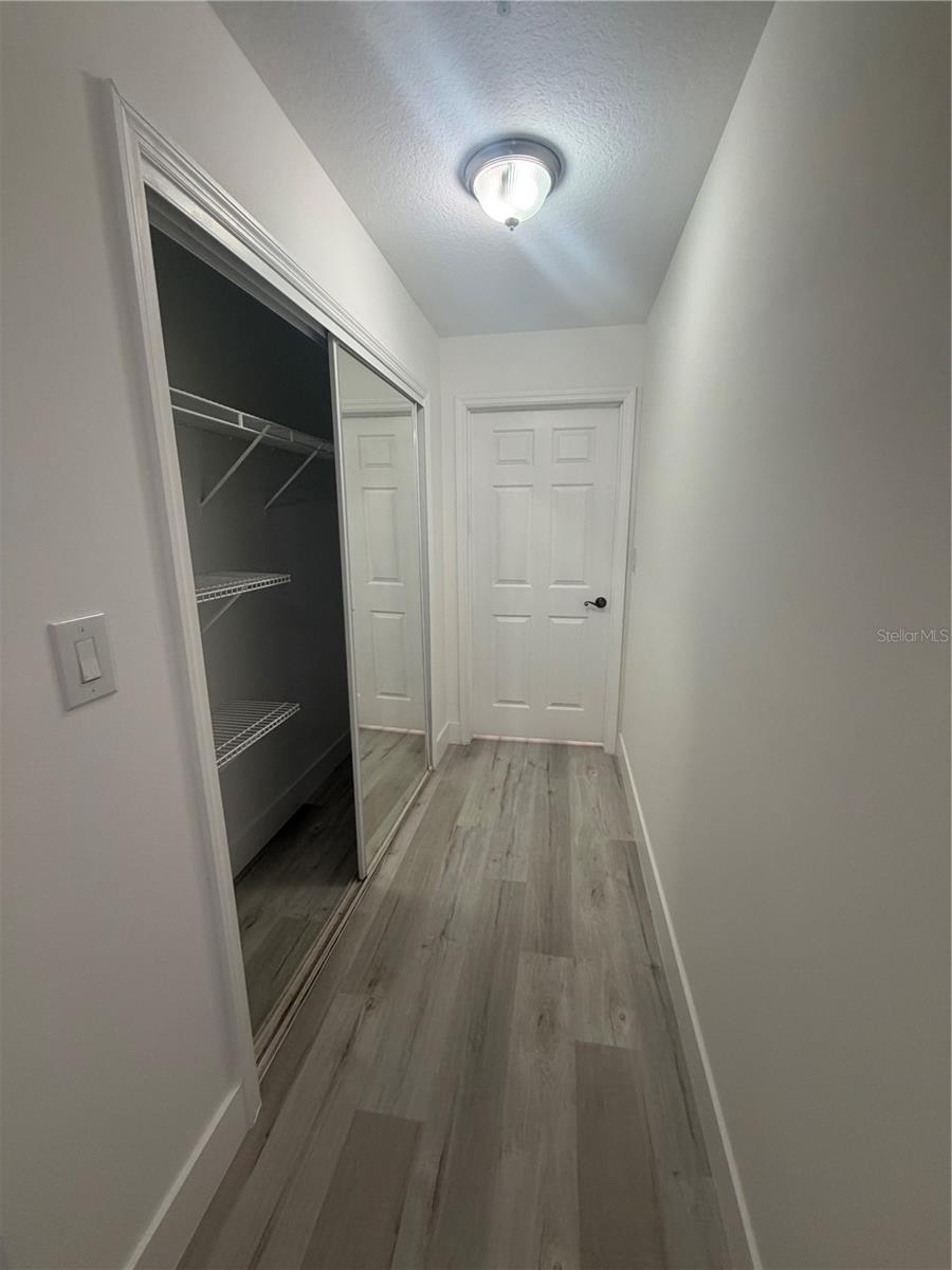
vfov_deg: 102.1
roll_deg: +0.7
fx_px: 513
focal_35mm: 14
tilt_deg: -13.3
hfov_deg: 85.7
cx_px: 476
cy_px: 635
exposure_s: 1/120
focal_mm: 2.22
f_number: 2.2
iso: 200
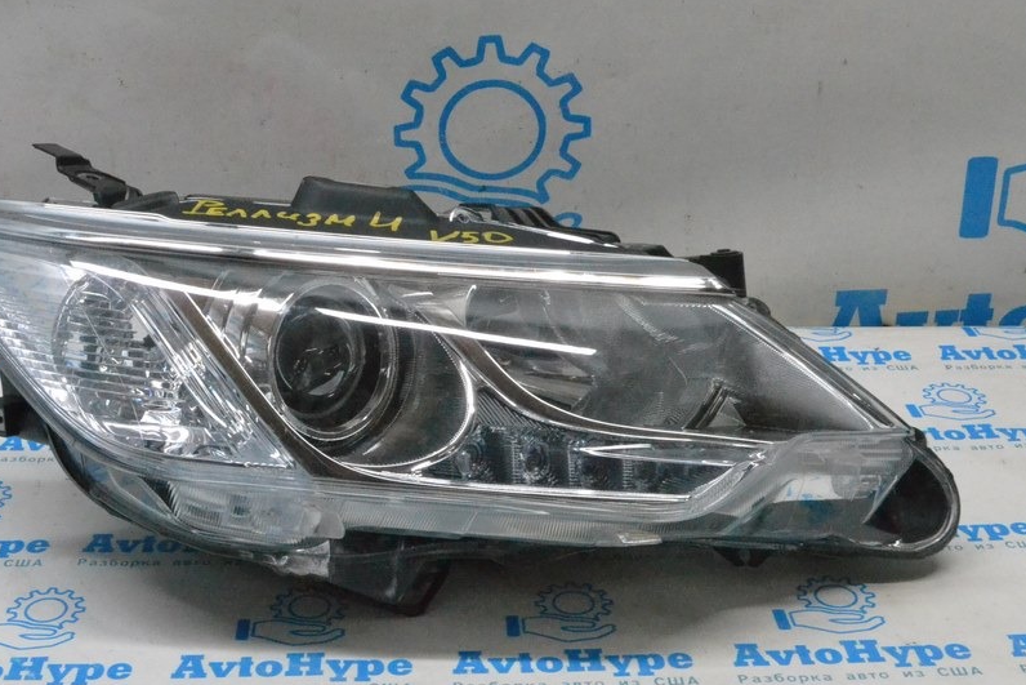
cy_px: 344
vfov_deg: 25.1
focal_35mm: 54
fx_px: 1539
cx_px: 416
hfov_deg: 36.7
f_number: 14
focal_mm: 28
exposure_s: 1/100
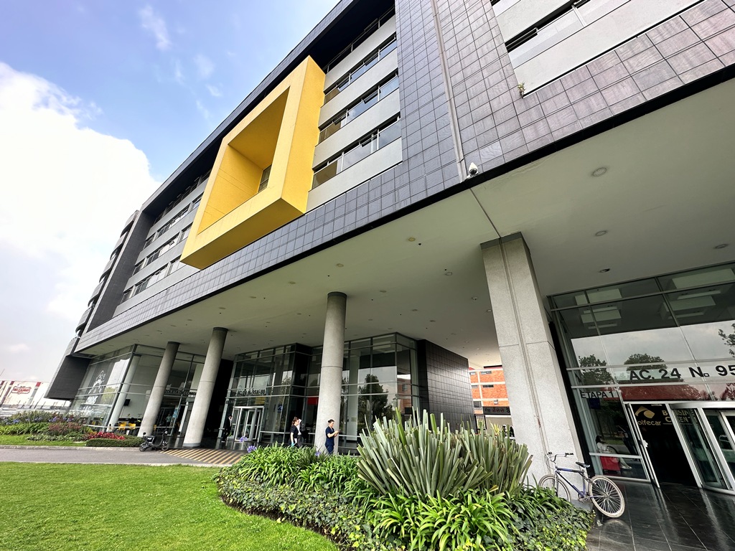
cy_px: 276
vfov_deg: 85.7
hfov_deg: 102.1
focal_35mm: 14
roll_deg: -2.3
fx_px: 297
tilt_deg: +24.9
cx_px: 368
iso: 40
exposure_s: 1/224
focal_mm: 2.22
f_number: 2.2
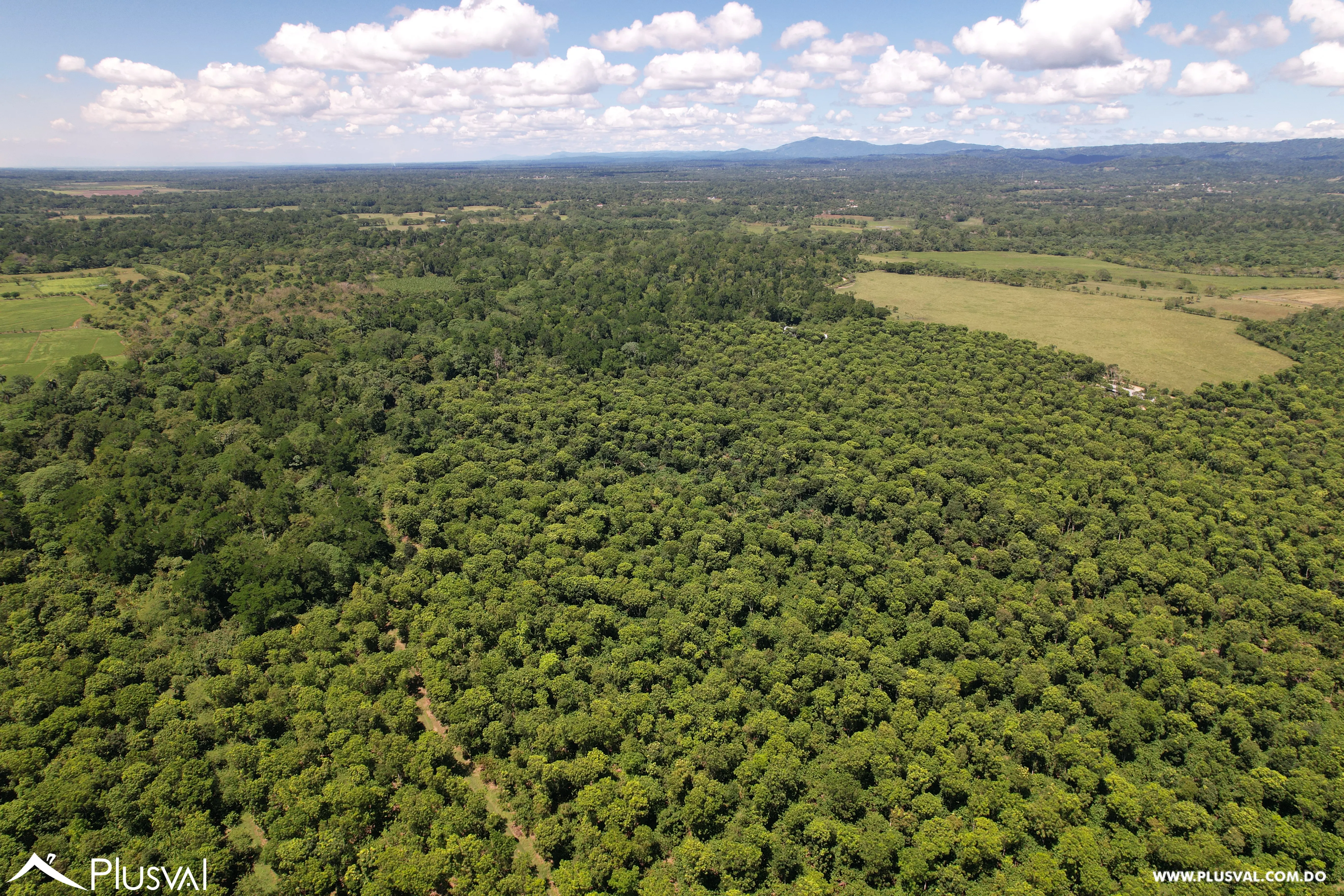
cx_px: 672
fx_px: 821
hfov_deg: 78.6
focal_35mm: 22
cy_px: 448
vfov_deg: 57.2
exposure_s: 1/40
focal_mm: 8.38
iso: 100
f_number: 2.8
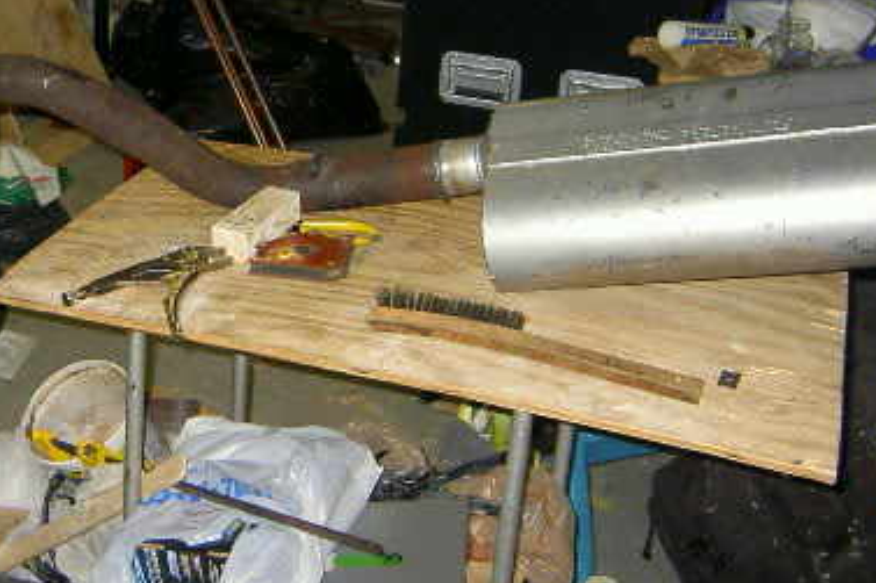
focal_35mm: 60
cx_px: 198
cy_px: 200
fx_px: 1459
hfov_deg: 32.6
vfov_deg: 22.5
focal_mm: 5.6
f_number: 2.8
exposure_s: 1/60
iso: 100
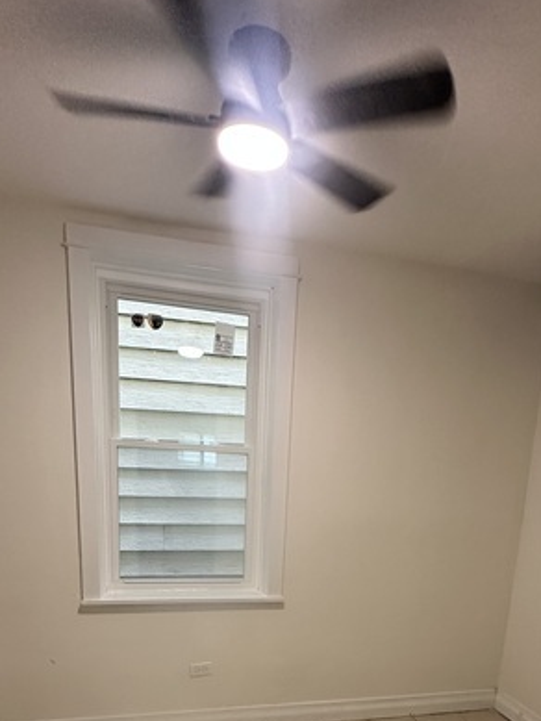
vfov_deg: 65.0
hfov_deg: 56.8
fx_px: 500
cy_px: 579
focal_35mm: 24
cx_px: 285
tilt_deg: -12.9
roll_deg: -4.2
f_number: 2.2
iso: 250
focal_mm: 2.22
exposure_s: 1/99
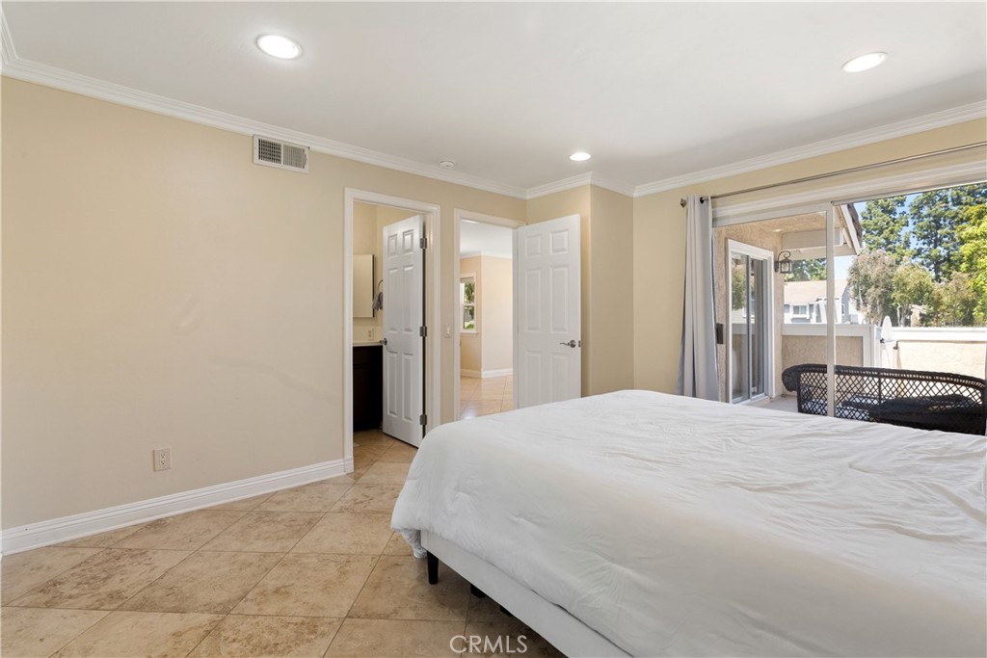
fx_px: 439
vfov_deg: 73.8
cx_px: 494
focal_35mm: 16
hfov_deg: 96.7
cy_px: 329
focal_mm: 16
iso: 320
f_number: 9
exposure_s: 1/40
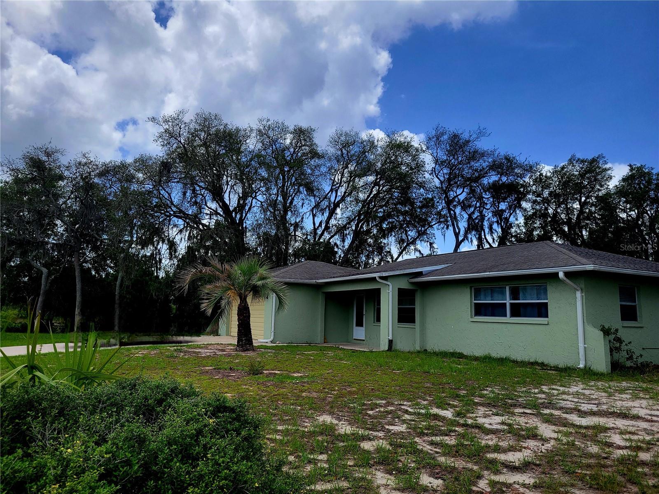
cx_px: 330
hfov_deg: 67.3
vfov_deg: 53.1
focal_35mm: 26
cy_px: 247
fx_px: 495
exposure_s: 1/3333
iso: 40
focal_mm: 5.4
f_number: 1.8
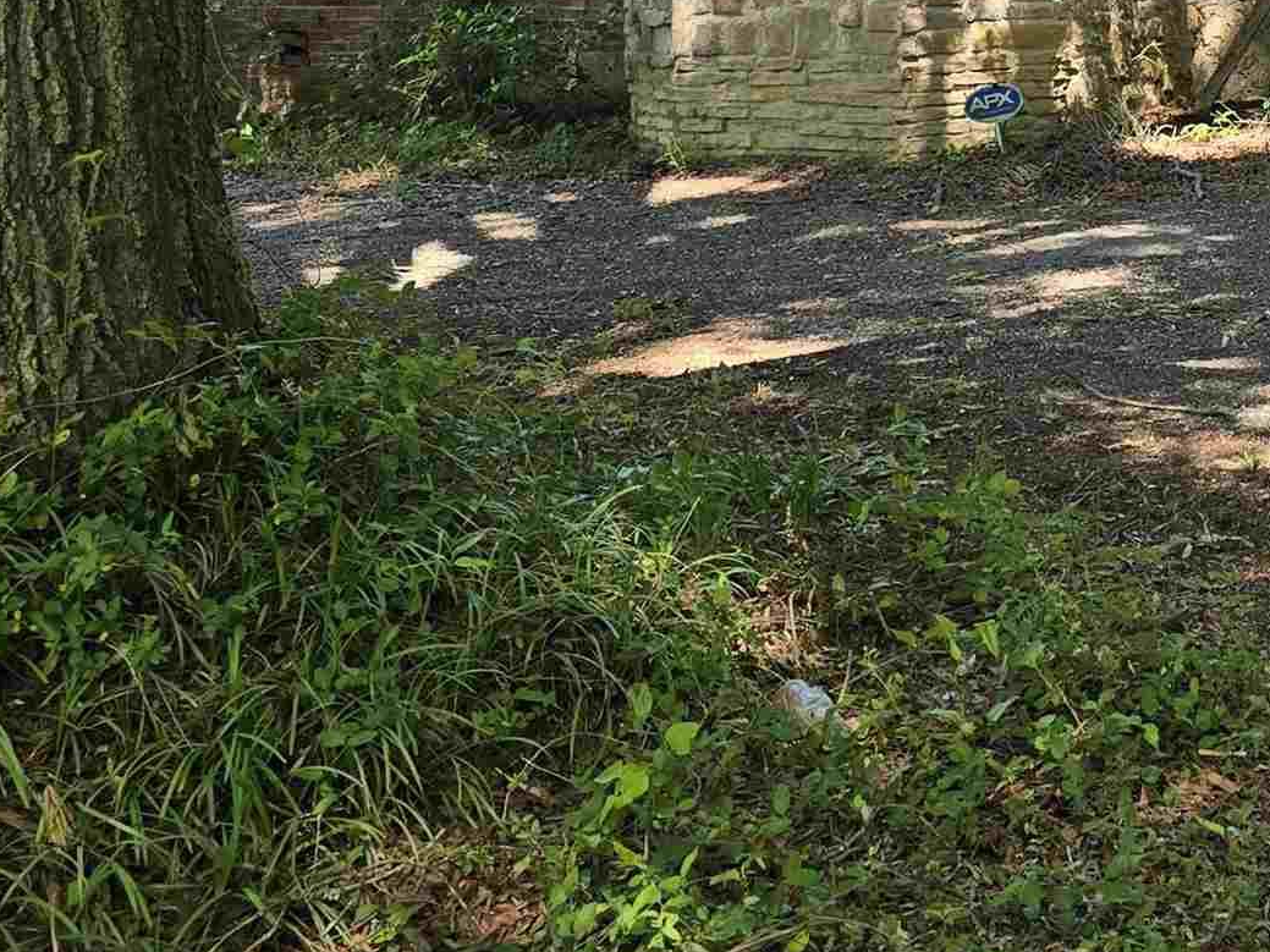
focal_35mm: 68
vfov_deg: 20.4
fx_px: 2495
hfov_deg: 27.0
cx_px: 1259
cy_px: -152
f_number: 1.7
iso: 16
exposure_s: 1/180
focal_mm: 6.3
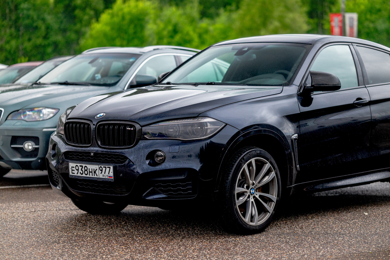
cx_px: 198
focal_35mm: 89
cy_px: 130
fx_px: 964
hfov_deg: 22.9
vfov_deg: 15.4
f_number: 2
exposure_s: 1/400
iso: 500
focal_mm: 85
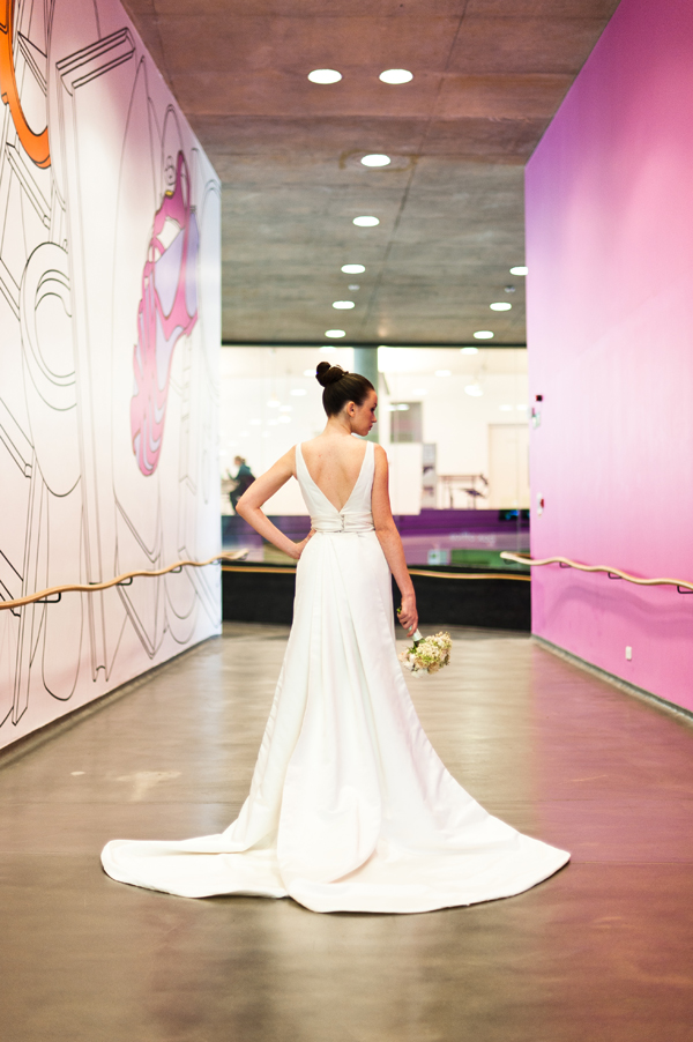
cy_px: 521
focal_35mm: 50
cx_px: 346
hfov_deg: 27.0
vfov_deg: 39.6
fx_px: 1446
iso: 400
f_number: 1.4
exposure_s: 1/125
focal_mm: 50
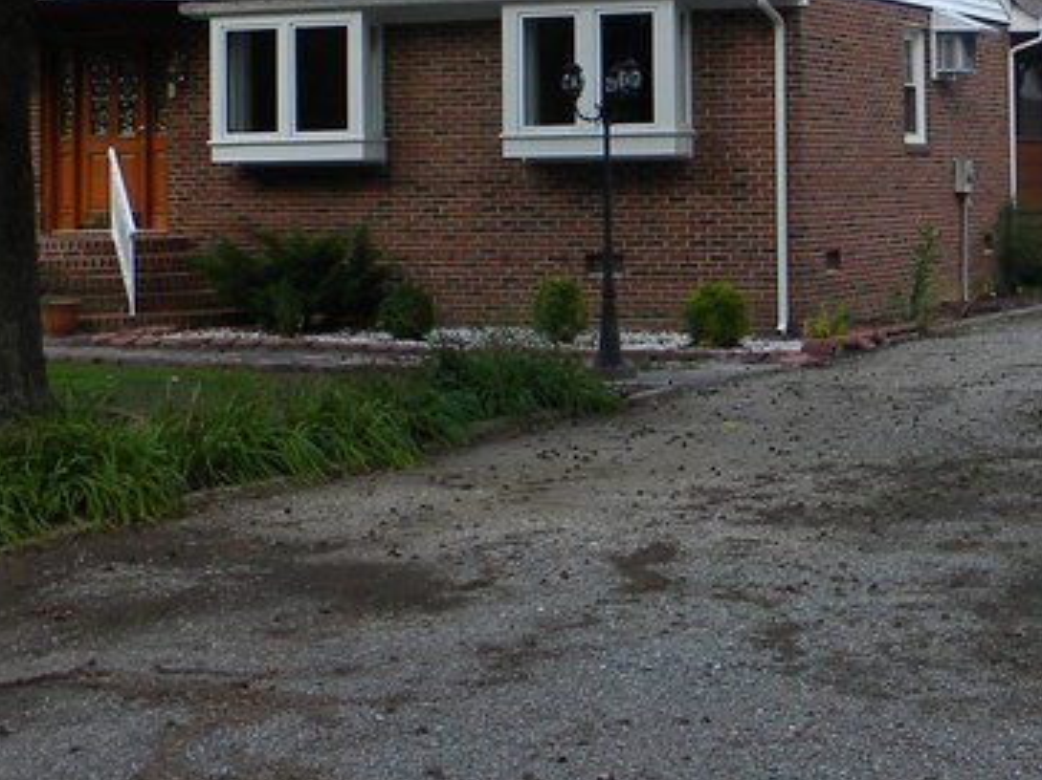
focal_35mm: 79
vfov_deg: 18.4
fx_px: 2377
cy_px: 120
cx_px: 907
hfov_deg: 24.1
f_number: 3.5
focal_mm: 5
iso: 80
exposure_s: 1/208
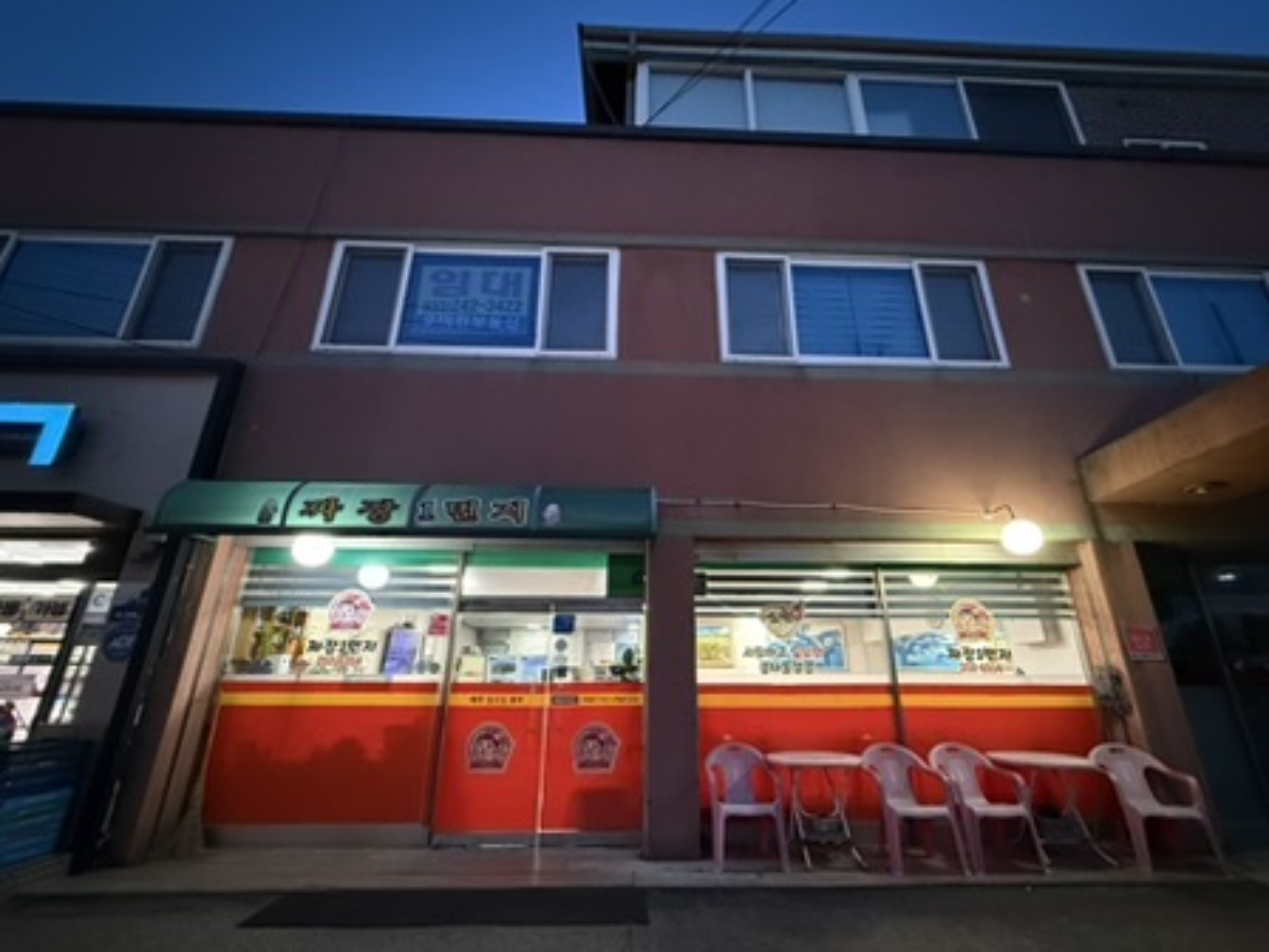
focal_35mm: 15
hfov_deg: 98.1
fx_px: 550
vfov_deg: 81.7
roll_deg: -0.6
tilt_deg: +20.1
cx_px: 654
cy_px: 490
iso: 1000
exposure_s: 1/60
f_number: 2.2
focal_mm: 2.22
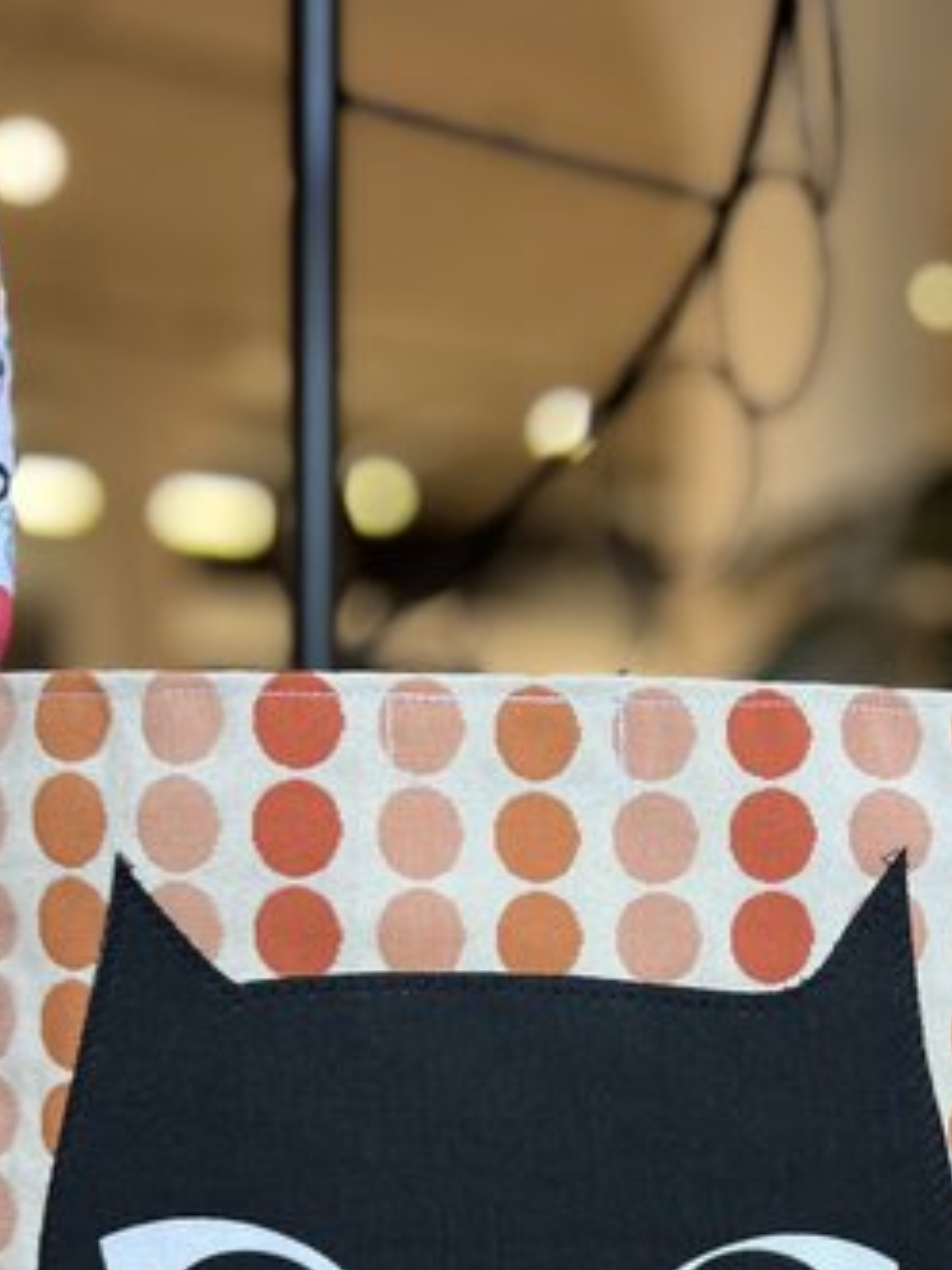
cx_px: 528
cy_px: 1071
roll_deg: -1.8
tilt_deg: -6.8
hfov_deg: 30.9
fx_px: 1723
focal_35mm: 47
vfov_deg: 38.4
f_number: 1.5
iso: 100
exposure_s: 1/60
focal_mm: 5.7
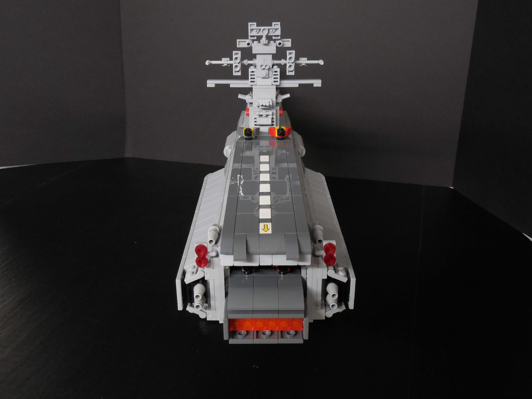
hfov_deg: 52.6
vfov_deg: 40.7
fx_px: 538
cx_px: 266
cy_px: 200
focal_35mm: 35
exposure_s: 1/10
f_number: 3.7
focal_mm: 6.3
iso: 400
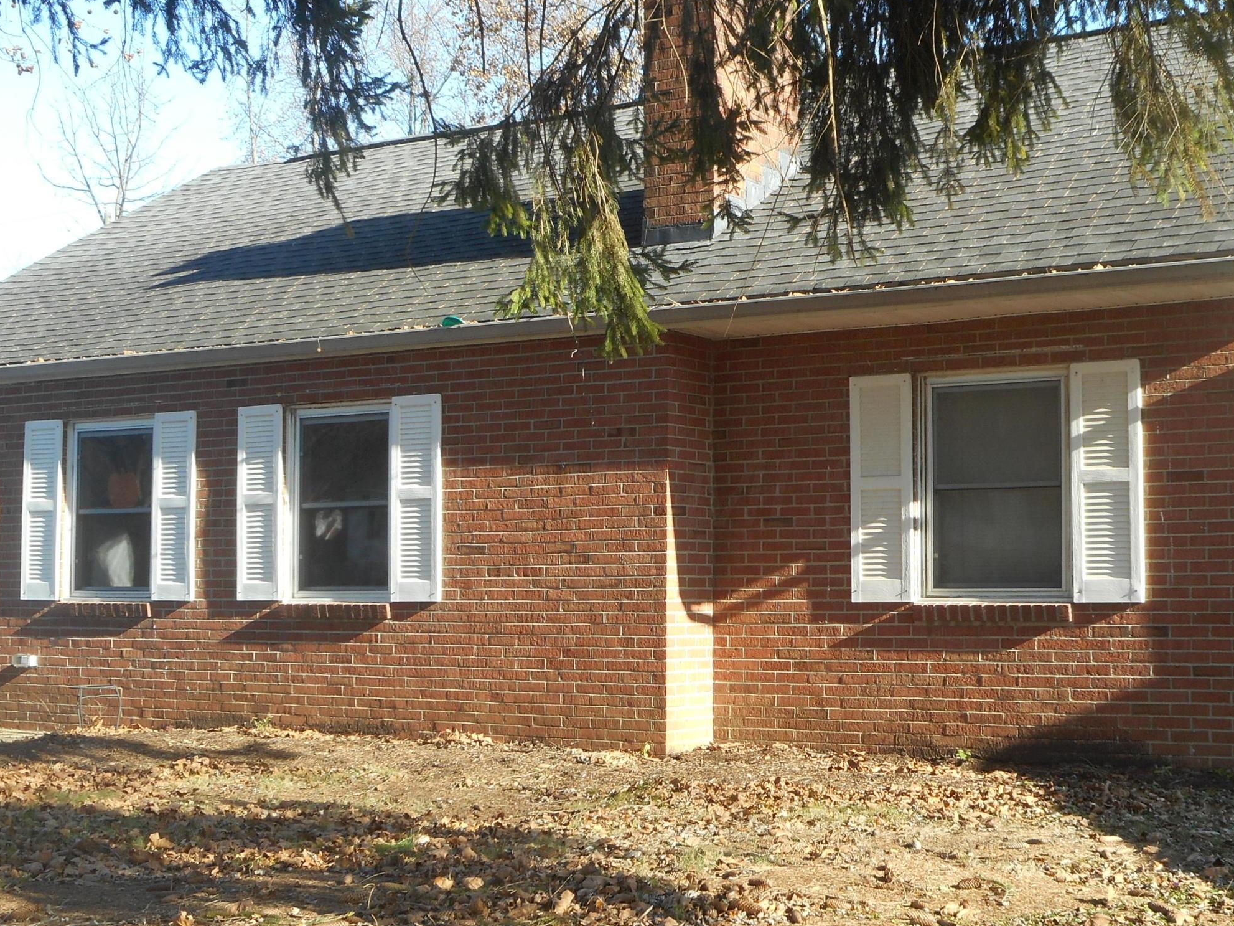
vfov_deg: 24.8
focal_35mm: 59
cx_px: 701
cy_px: 489
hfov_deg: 32.7
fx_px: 2103
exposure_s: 1/100
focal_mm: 6.9
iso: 80
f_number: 4.5
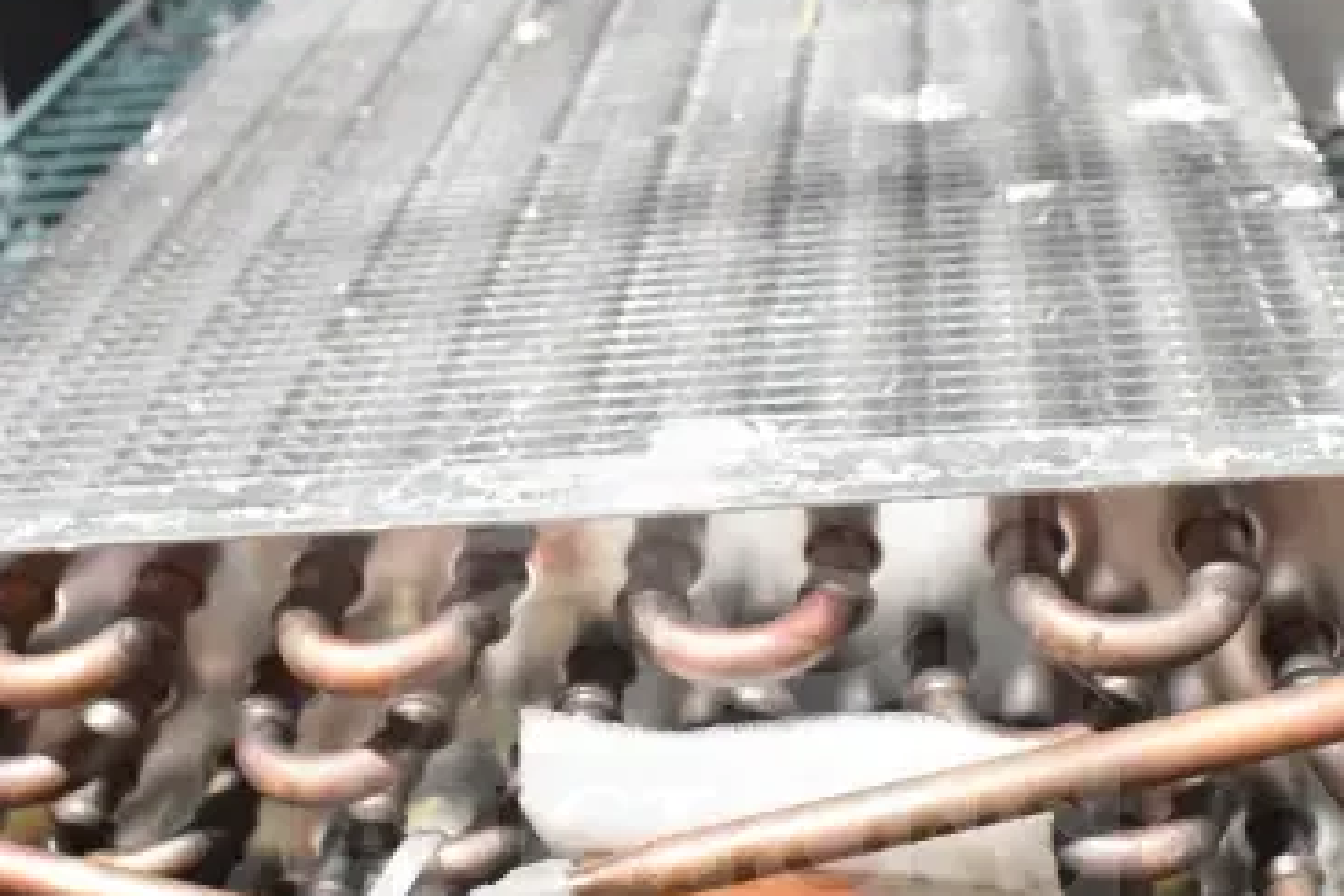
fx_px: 1680
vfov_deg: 29.5
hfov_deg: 43.6
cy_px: 633
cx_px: 705
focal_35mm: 45
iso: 6400
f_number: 7.1
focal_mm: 18
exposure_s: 1/200
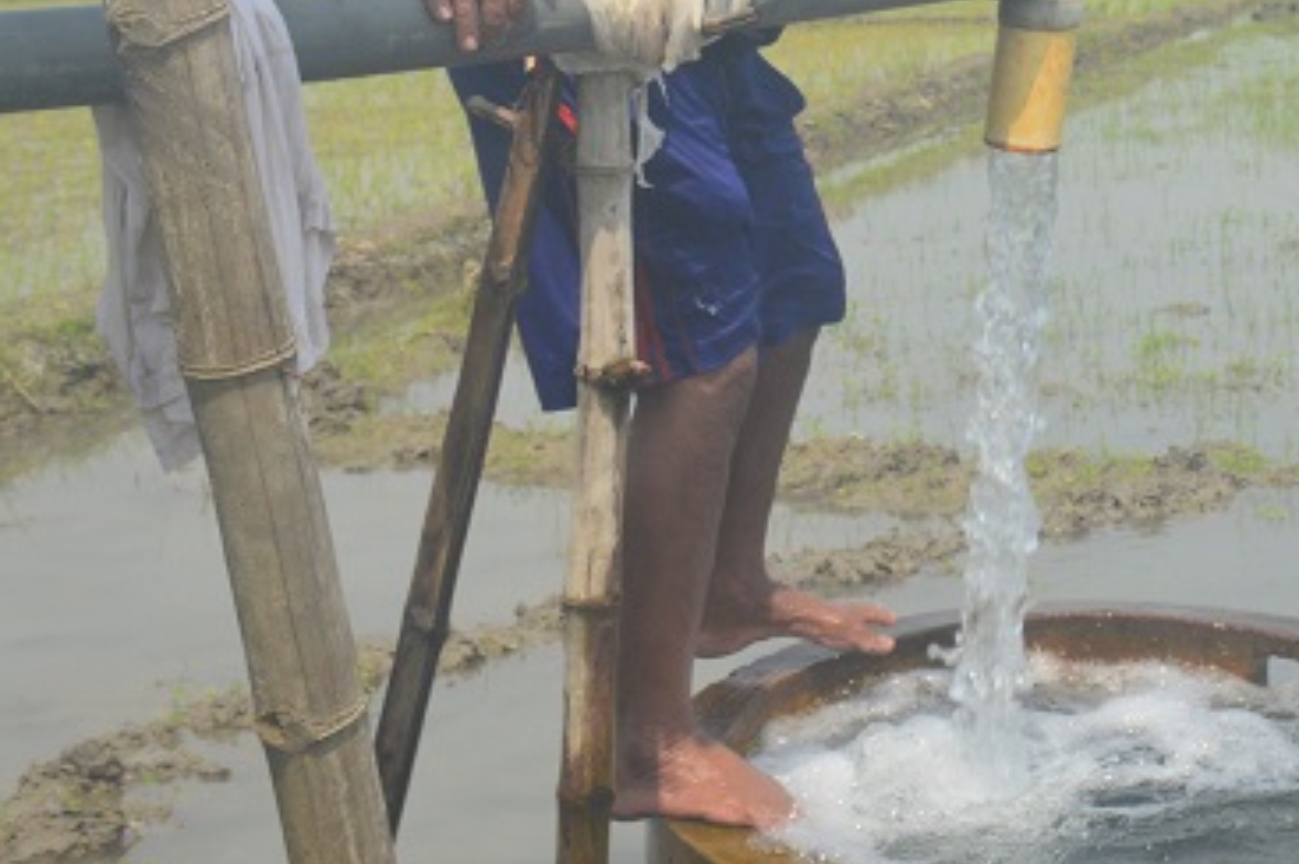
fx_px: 2884
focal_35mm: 80
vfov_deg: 16.8
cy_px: 126
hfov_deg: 24.9
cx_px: 1058
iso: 400
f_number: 11
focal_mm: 28
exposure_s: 1/400
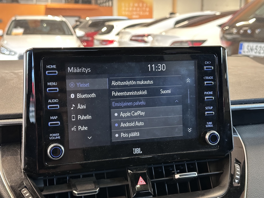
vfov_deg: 30.3
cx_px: 132
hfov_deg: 39.7
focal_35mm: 48
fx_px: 366
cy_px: 99
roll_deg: +0.0
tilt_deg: -10.2
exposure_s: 1/25
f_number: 1.78
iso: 640
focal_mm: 6.86
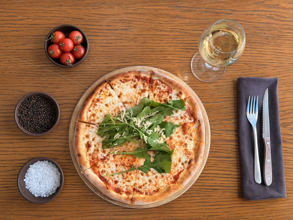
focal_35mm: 48
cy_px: 110
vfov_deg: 30.3
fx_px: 406
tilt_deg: -81.5
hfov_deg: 39.7
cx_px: 146
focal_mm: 6.76
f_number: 1.78
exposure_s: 1/407
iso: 64
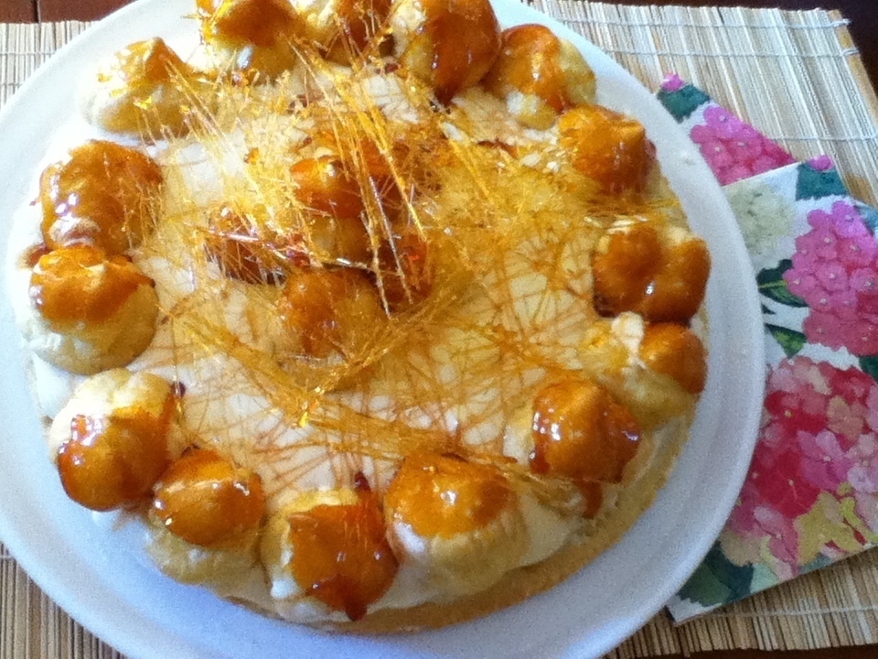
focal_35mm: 32
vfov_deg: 44.2
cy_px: 330
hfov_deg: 56.8
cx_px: 439
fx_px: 812
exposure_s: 1/30
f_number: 2.4
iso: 320
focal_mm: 3.85
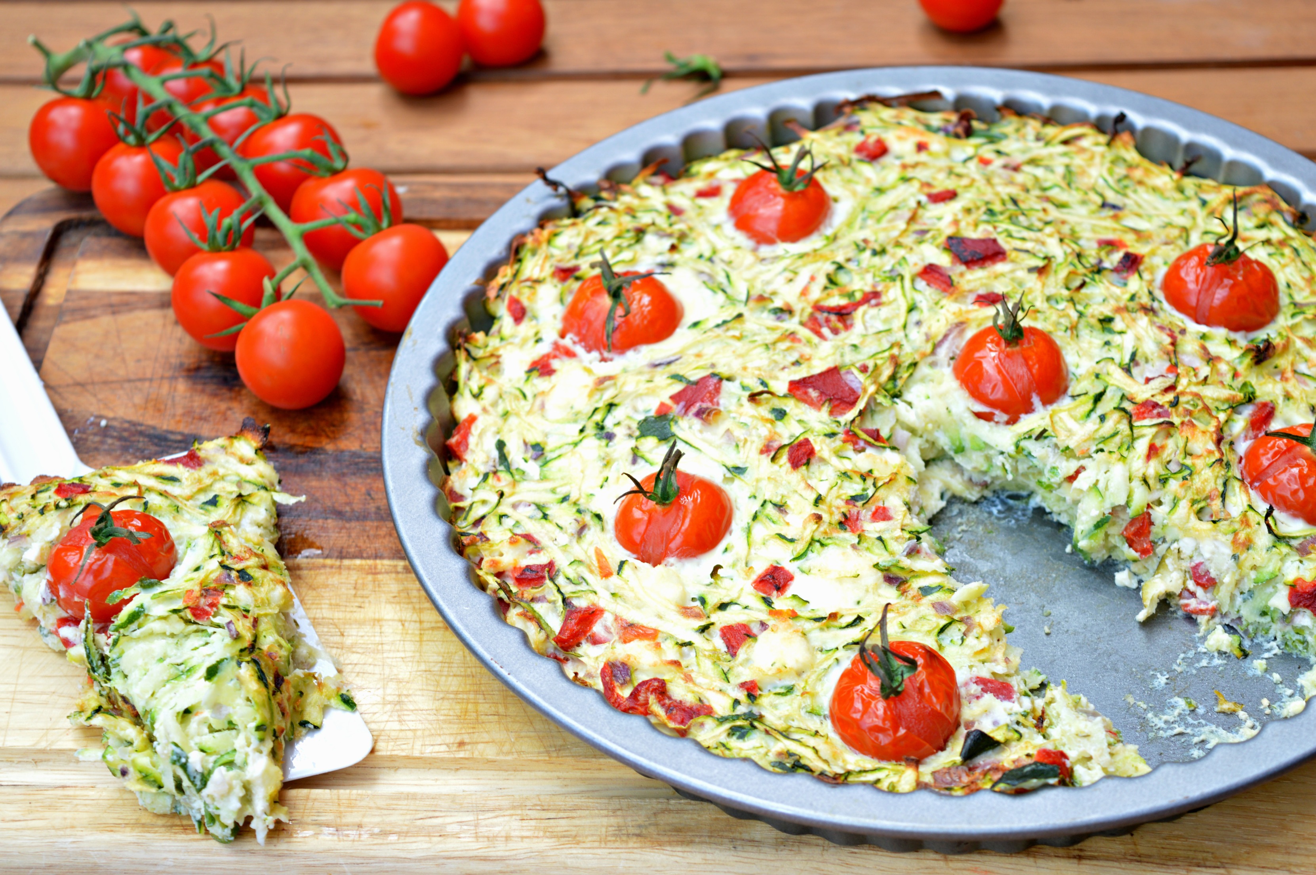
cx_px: 658
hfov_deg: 24.6
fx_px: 3013
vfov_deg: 16.5
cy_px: 438
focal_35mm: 82
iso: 100
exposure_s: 1/50
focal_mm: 55
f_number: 5.6
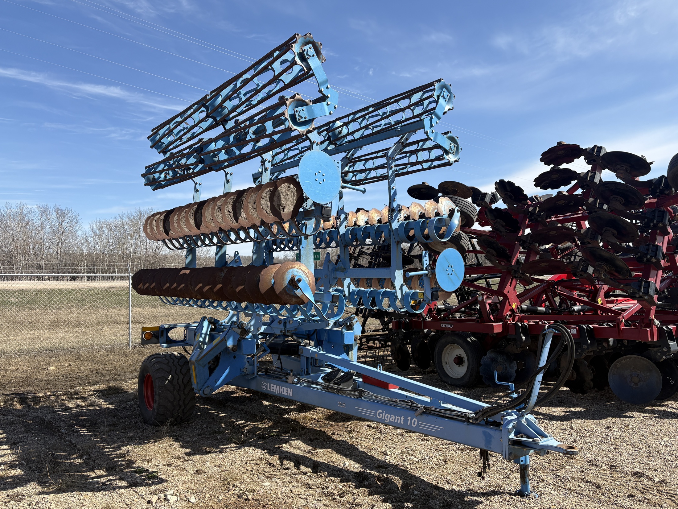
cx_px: 331
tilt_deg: +1.7
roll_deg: +0.9
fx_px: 529
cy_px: 257
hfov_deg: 65.3
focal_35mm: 27
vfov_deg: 51.4
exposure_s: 1/2747
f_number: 1.6
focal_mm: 5.96
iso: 50
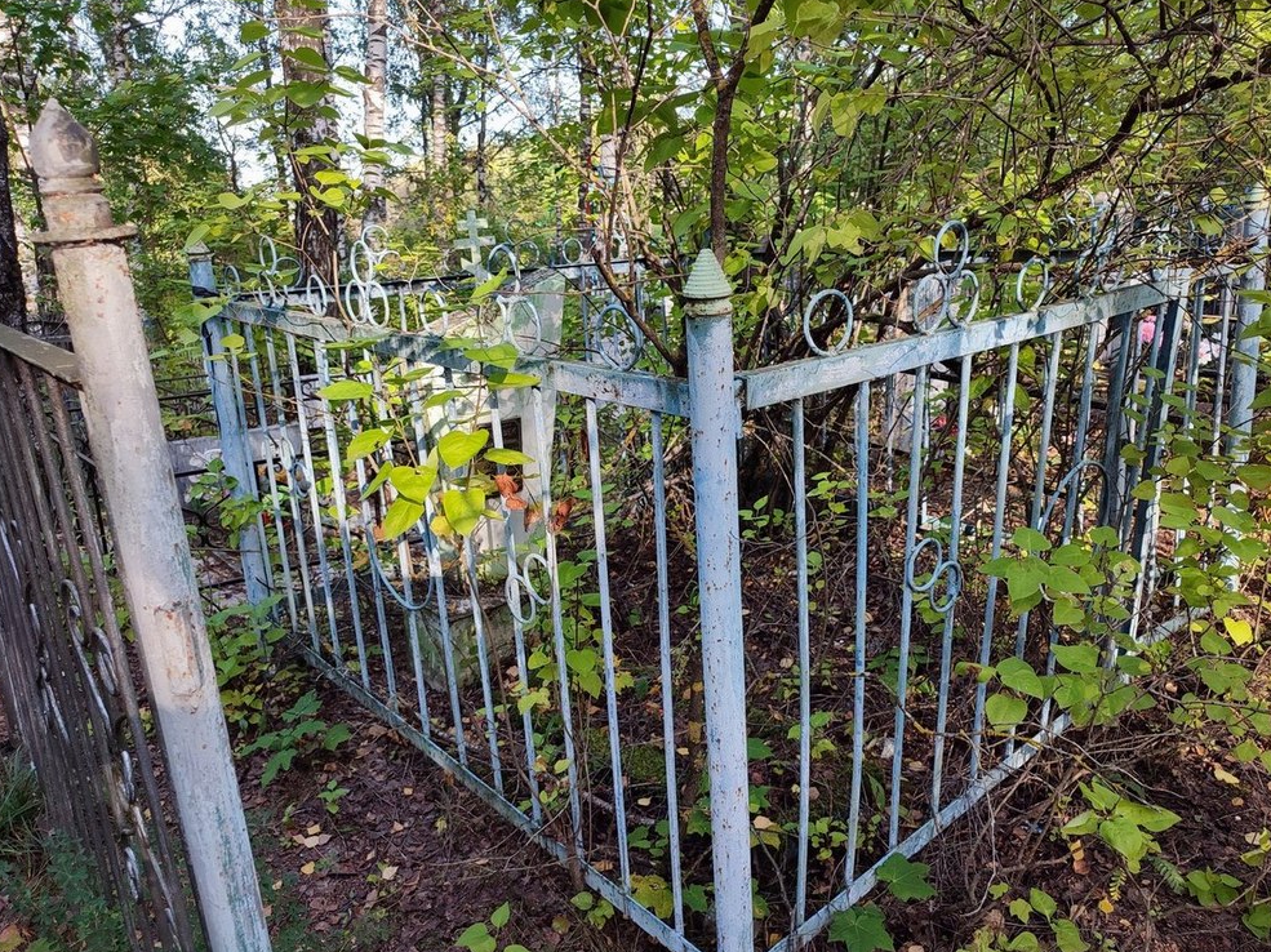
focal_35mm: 26
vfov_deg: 53.0
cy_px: 481
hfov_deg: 67.3
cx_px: 645
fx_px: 954
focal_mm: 6.04
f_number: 1.9
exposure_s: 1/100
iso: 75
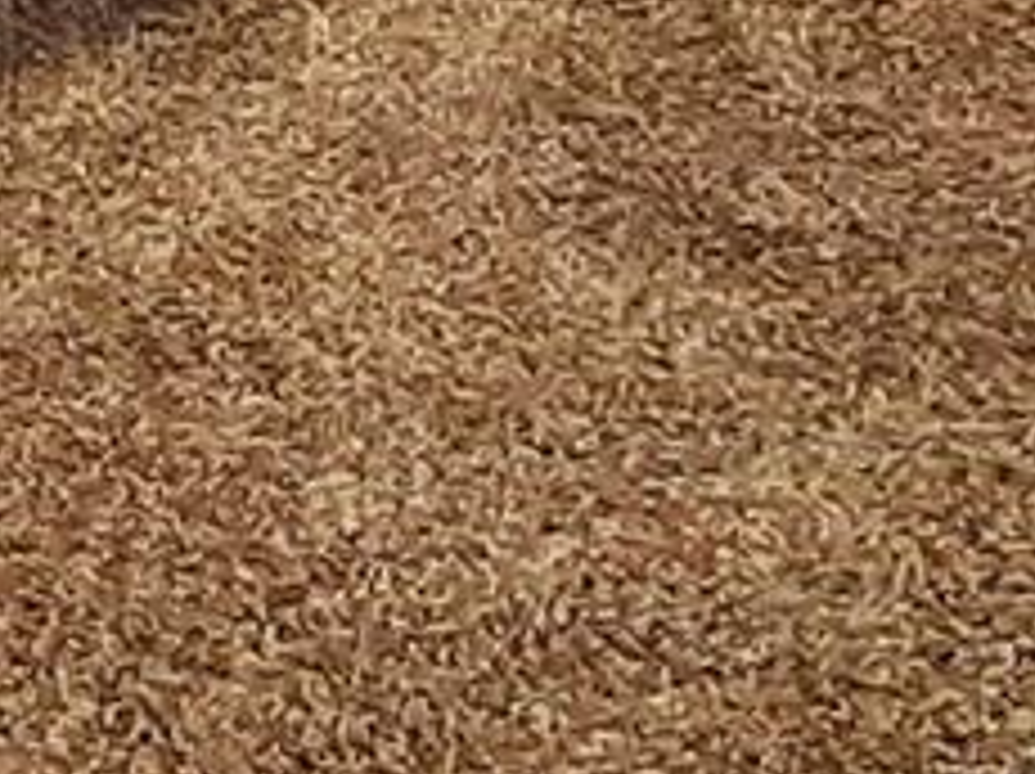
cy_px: -1890
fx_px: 5406
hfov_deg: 10.1
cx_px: -1084
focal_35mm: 181
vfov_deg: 7.0
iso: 200
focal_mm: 3.92
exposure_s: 1/40
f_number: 1.7
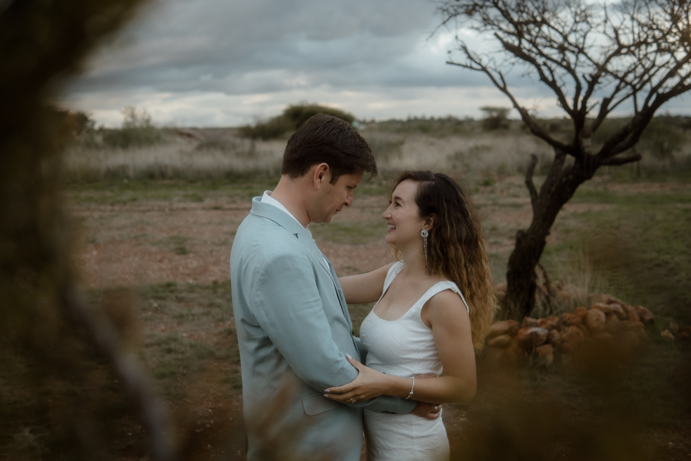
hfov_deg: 41.4
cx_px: 325
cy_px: 217
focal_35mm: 48
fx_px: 914
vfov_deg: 28.3
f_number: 3.2
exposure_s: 1/320
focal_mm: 30
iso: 200
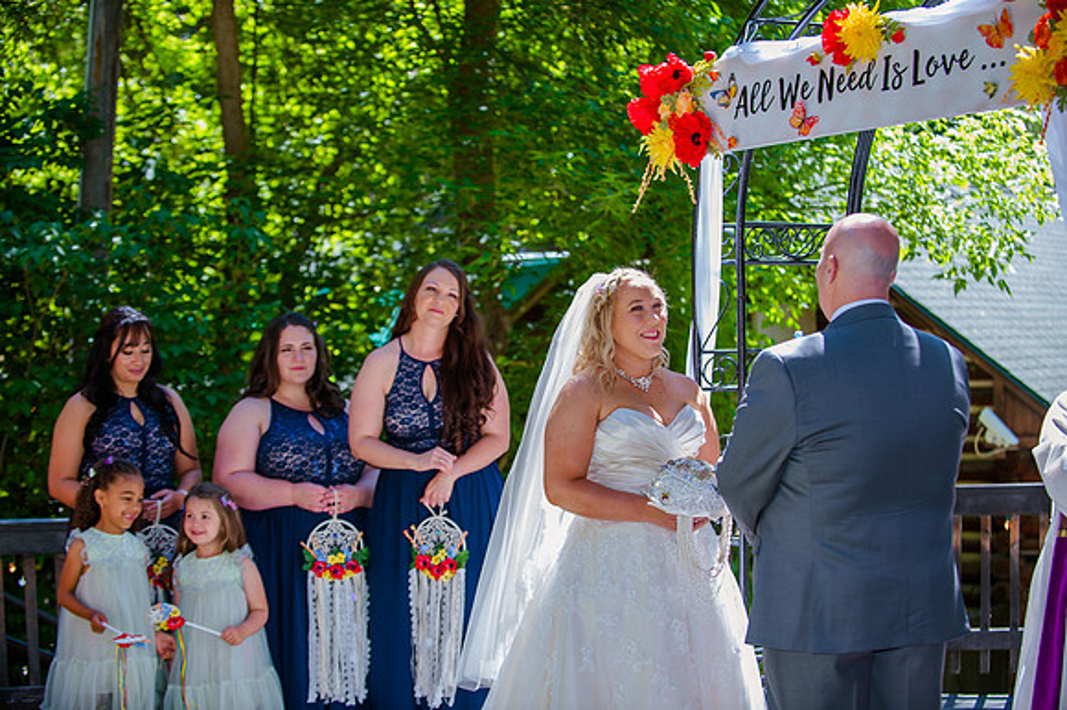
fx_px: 2073
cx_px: 534
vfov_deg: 19.4
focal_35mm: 70
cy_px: 355
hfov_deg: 28.9
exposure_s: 1/250
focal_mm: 70
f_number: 3.2
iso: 200
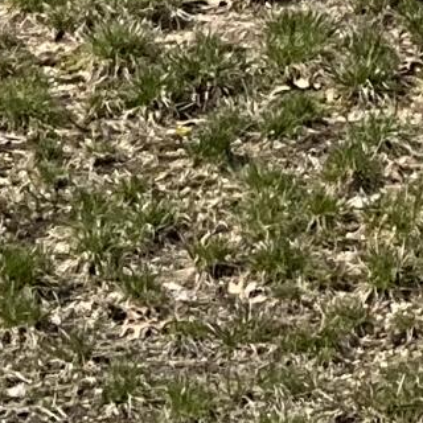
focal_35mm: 240
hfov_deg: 6.7
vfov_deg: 6.8
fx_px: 3318
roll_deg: -0.9
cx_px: 1207
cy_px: -732
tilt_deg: +0.1
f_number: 1.8
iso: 25
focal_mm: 3
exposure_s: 1/2667
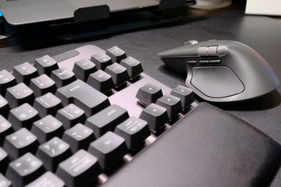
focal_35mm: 35
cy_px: 94
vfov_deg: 37.9
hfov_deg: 54.4
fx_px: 273
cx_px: 140
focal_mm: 23
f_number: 5.6
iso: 800
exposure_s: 1/7.5
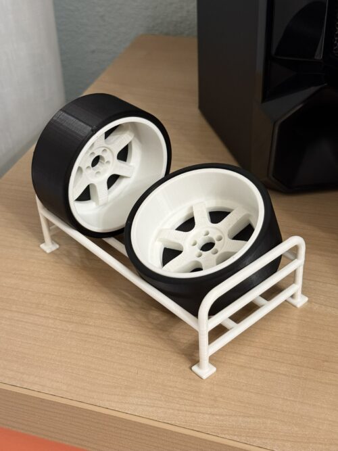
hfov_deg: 30.3
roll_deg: +2.8
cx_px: 169
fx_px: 625
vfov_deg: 39.7
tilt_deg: -37.0
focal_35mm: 48
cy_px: 226
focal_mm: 6.76
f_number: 1.78
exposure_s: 1/33
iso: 200
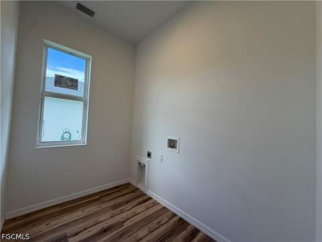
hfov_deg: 102.1
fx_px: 130
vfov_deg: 85.7
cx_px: 161
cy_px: 121
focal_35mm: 14
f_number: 2.2
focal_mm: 2.22
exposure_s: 1/120
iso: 100
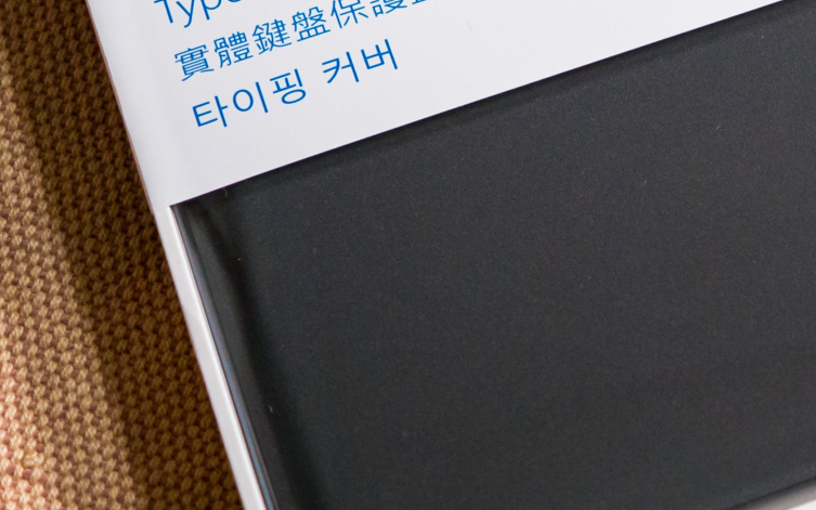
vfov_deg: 7.5
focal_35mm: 173
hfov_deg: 11.8
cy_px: -243
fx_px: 3848
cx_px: 1014
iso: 800
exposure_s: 1/60
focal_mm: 30
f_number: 3.5
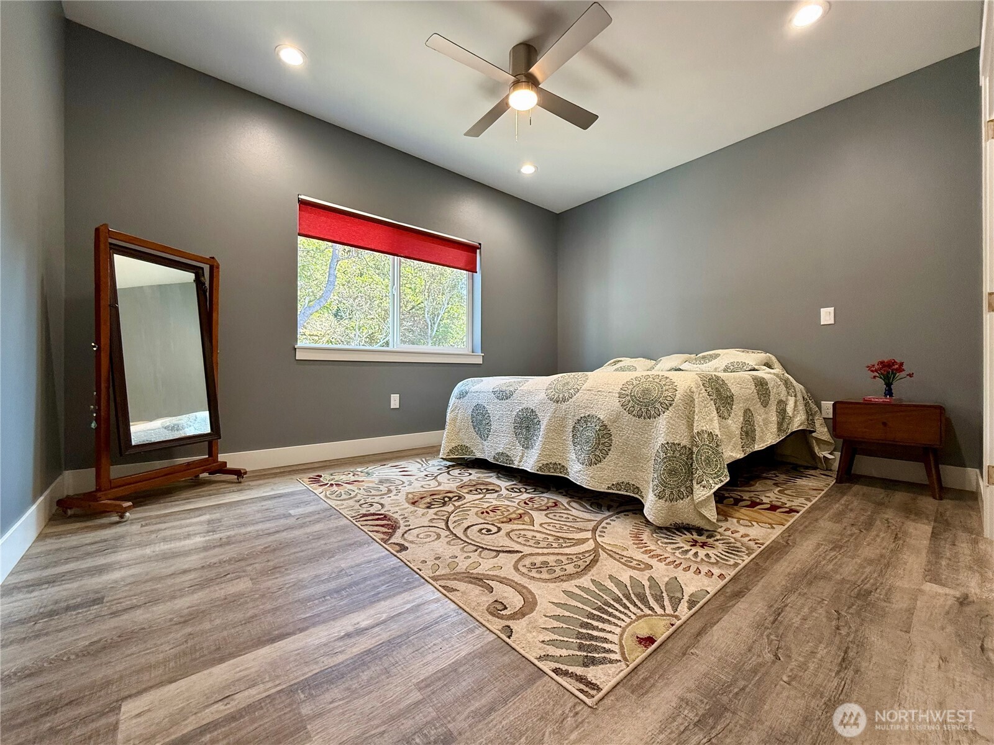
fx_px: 402
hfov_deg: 102.1
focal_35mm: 14
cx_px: 497
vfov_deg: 85.7
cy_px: 372
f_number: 2.2
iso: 200
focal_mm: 2.22
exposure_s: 1/120
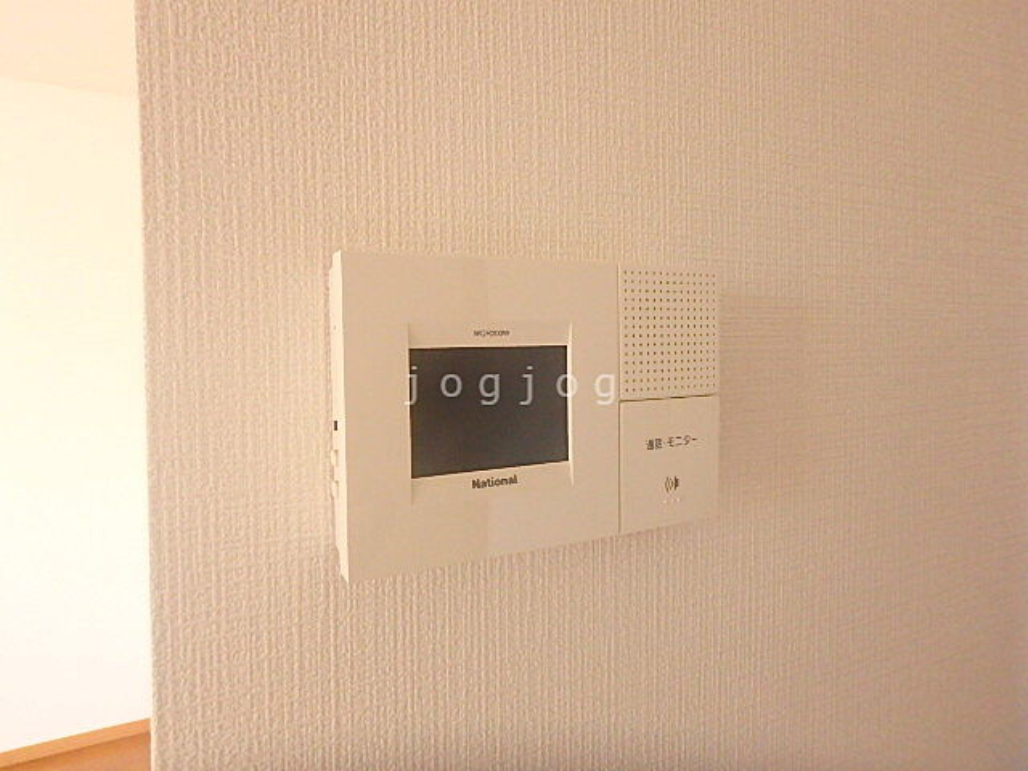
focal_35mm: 21
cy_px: 386
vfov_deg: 63.4
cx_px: 514
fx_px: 624
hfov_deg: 79.0
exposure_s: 1/125
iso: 800
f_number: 3.5
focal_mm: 3.7
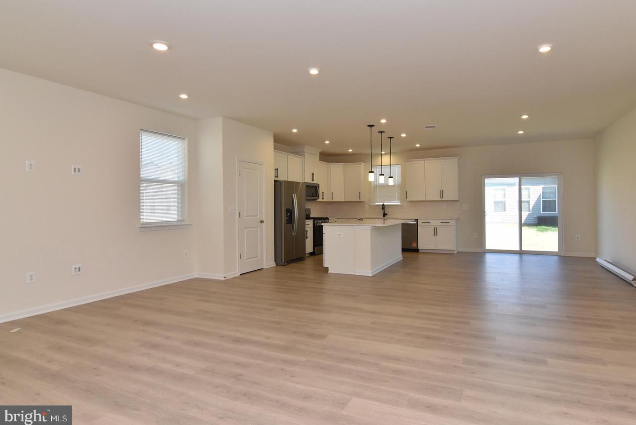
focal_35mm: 19
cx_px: 335
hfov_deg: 86.8
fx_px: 336
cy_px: 205
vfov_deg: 64.6
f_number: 10
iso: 800
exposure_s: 1/160
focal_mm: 12
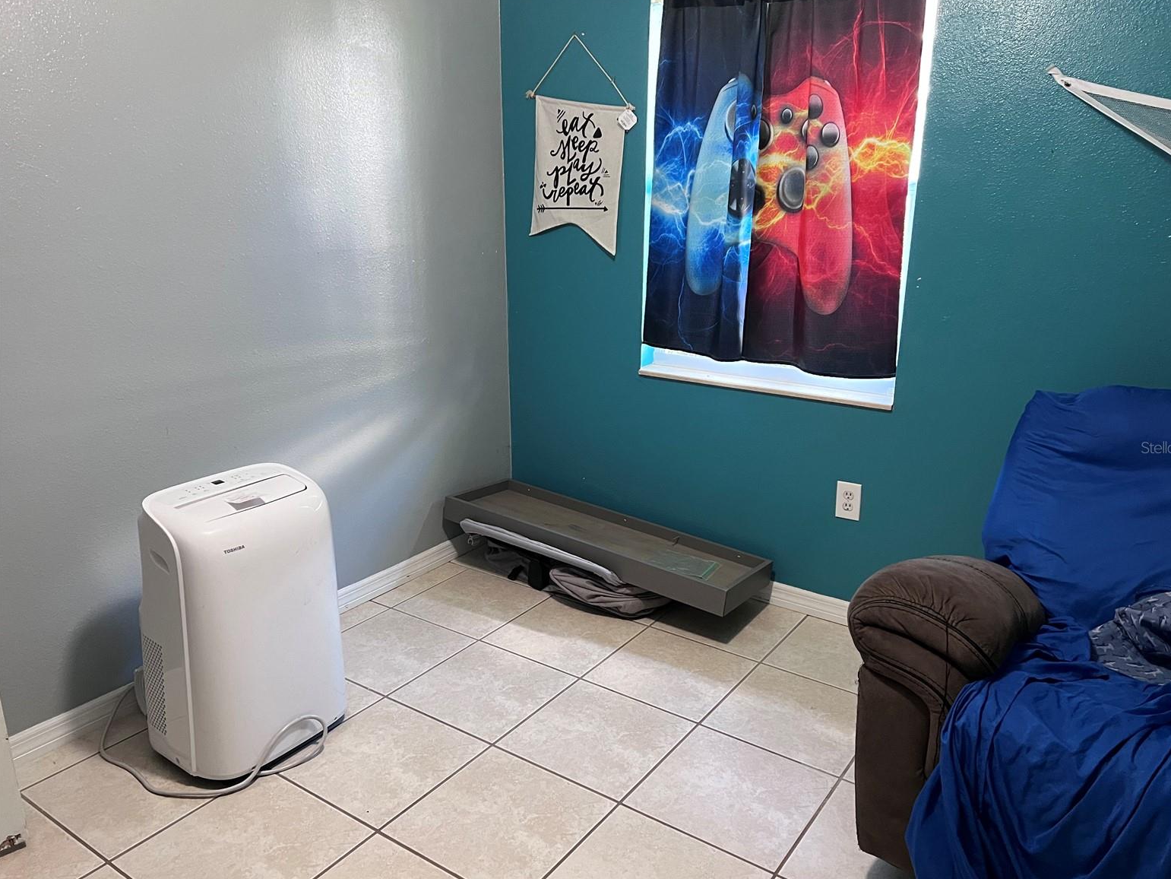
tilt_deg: -17.3
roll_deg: +0.4
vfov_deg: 51.4
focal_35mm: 27
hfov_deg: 65.3
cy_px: 447
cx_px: 605
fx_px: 913
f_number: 1.5
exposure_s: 1/60
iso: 400
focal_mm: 5.7
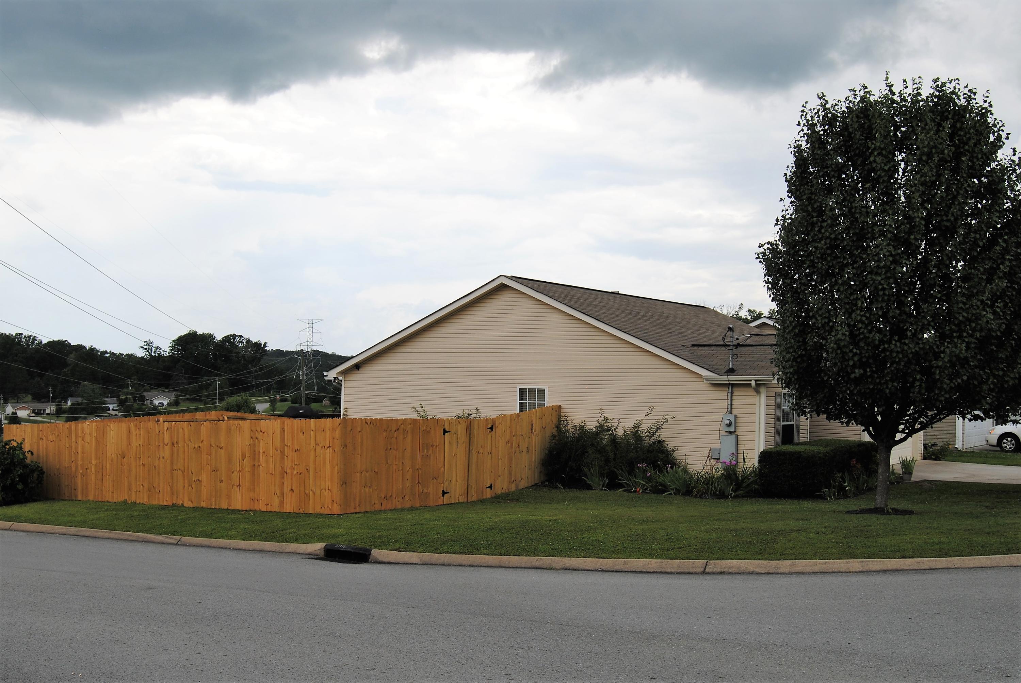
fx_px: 980
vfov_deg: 38.5
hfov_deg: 55.1
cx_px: 510
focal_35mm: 34
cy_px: 342
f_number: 9
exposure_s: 1/200
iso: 100
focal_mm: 23
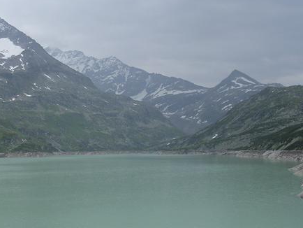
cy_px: 127
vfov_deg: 26.1
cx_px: 94
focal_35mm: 56
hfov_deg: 33.9
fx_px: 490
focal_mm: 5.8
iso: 100
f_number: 2.8
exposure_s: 1/489
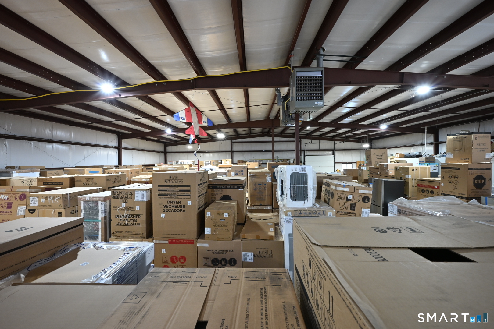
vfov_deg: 81.2
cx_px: 247
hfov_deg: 104.3
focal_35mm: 14
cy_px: 164
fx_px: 192
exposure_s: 1/6
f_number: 10
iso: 1000
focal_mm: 14
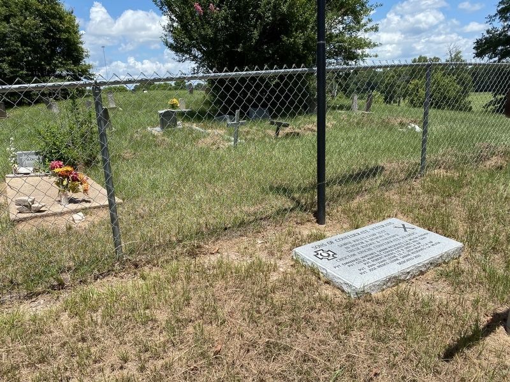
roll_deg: +0.9
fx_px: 383
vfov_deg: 53.1
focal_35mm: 26
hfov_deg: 67.3
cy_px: 191
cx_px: 255
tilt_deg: -12.4
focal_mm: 4.25
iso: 32
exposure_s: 1/2028
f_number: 1.8
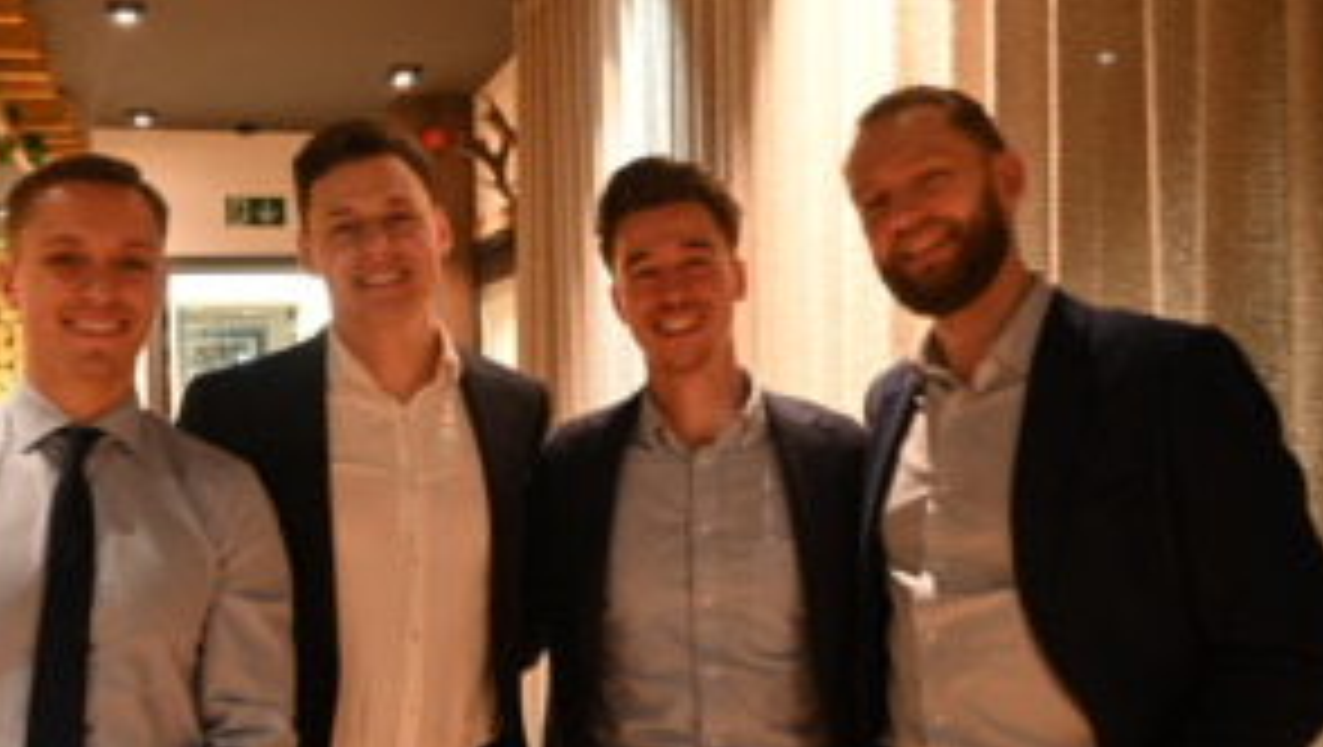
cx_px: 495
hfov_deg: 48.9
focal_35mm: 41
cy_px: 428
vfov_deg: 29.1
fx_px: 1440
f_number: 3.5
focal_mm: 16
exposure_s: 1/4
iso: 640
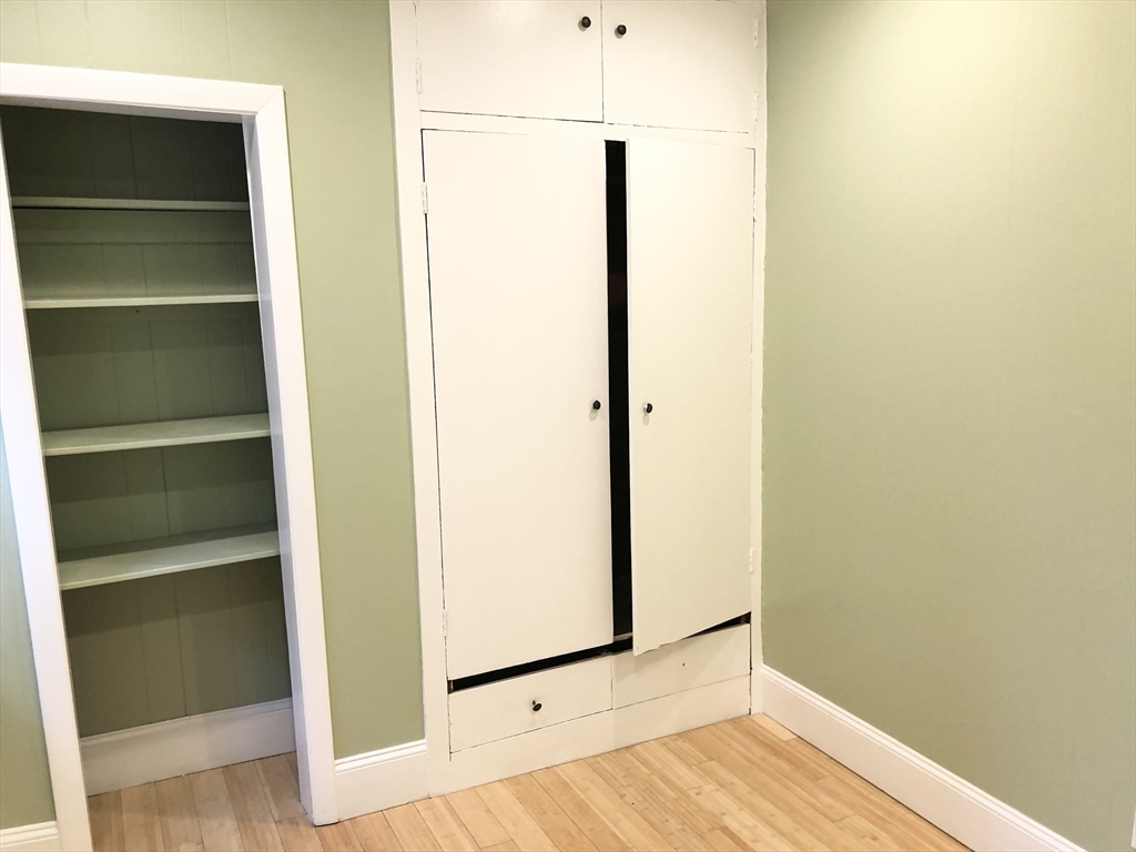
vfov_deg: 49.7
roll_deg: -1.3
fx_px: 919
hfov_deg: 63.4
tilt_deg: -3.0
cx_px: 568
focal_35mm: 28
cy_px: 426
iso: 32
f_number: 1.8
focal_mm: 4
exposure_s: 1/30
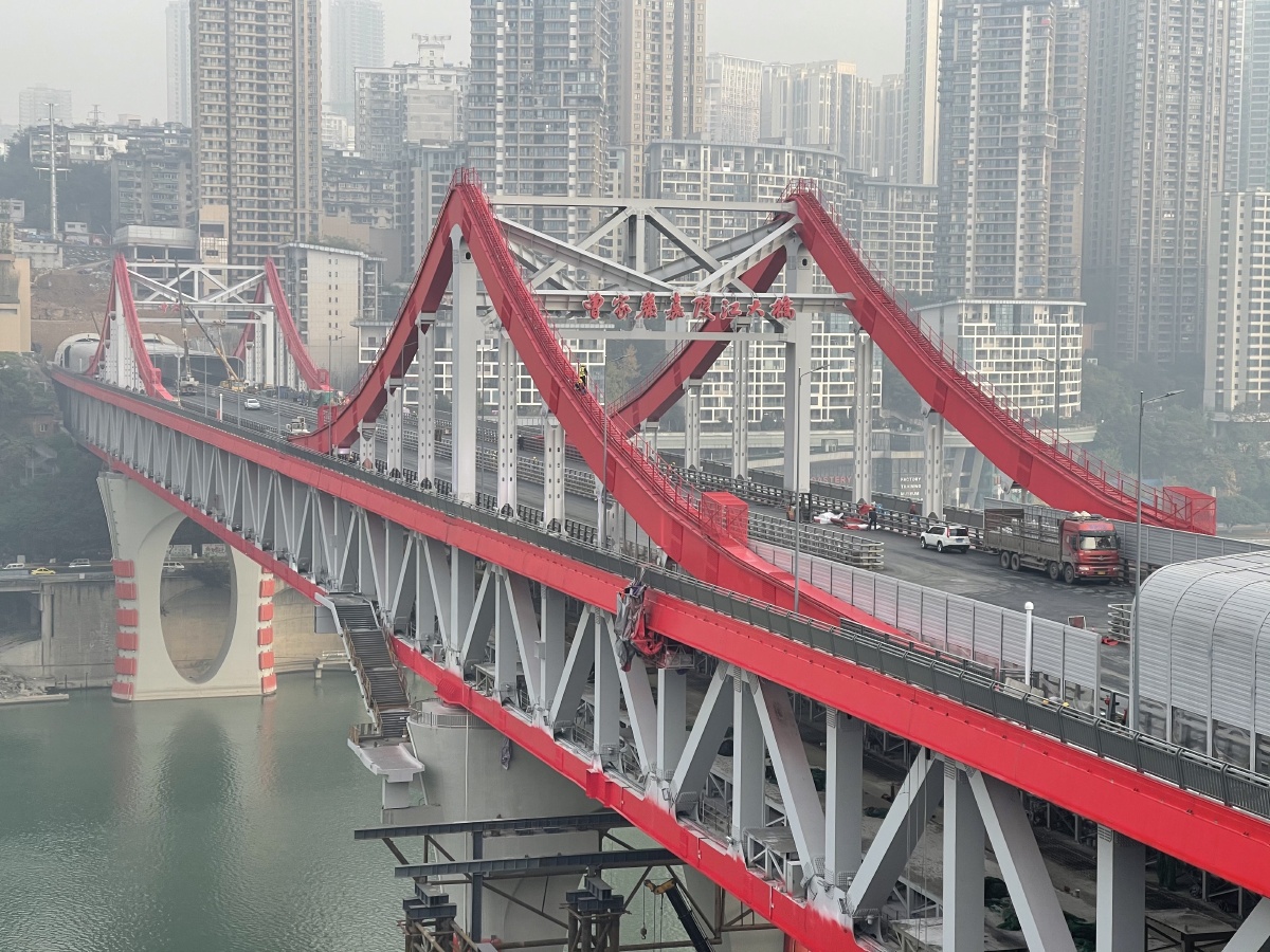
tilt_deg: -4.2
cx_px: 635
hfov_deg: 30.3
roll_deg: -0.5
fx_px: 2348
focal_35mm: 64
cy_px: 476
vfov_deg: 22.9
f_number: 2.2
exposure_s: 1/544
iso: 20
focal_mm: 7.5
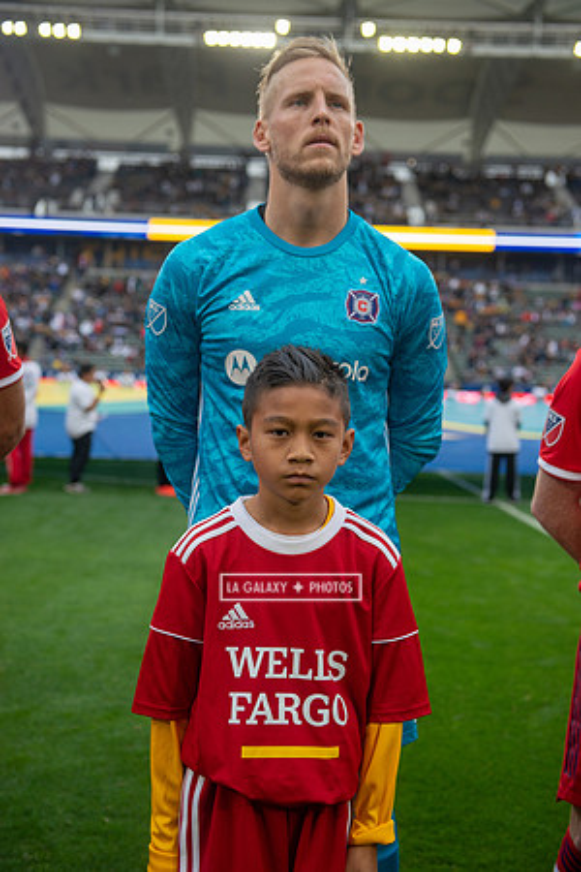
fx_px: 1210
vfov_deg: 39.6
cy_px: 436
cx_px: 290
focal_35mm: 50
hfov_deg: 27.0
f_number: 3.5
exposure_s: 1/800
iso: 500
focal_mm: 50
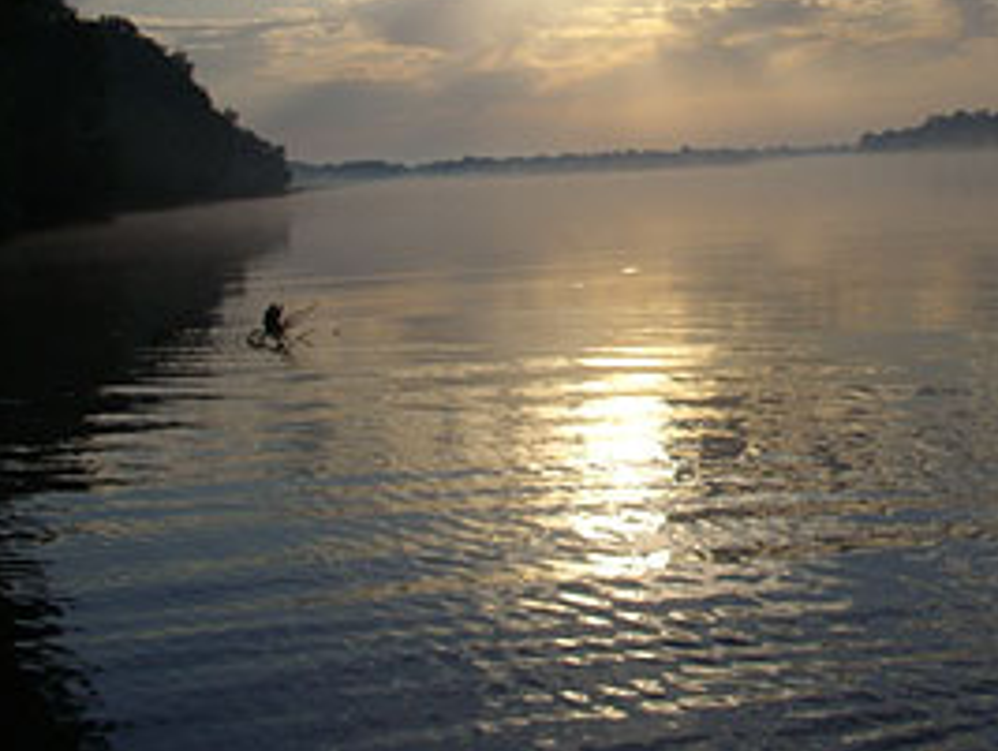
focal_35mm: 64
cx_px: 766
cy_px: 161
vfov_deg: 22.7
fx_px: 1848
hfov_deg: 29.7
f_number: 7.4
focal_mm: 7.8
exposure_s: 1/647
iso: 50
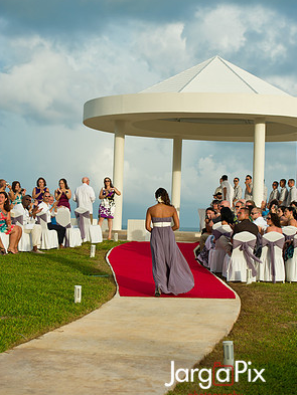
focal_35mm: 77
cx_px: 150
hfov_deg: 19.1
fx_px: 880
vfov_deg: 25.3
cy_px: 188
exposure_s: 1/1600
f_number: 4
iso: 200
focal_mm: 70
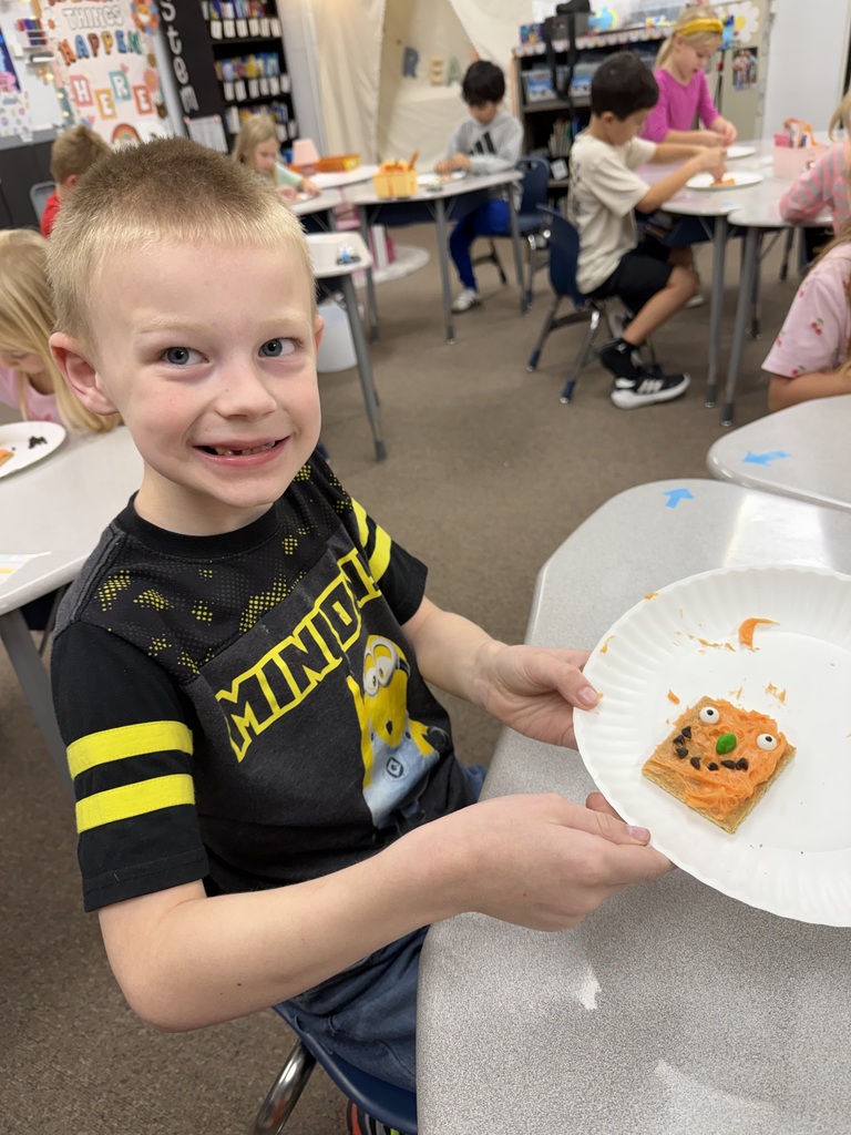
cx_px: 426
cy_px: 568
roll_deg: +8.4
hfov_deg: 56.8
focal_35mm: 24
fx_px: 787
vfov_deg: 71.6
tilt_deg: -32.1
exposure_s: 1/120
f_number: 1.78
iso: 160
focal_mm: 6.76
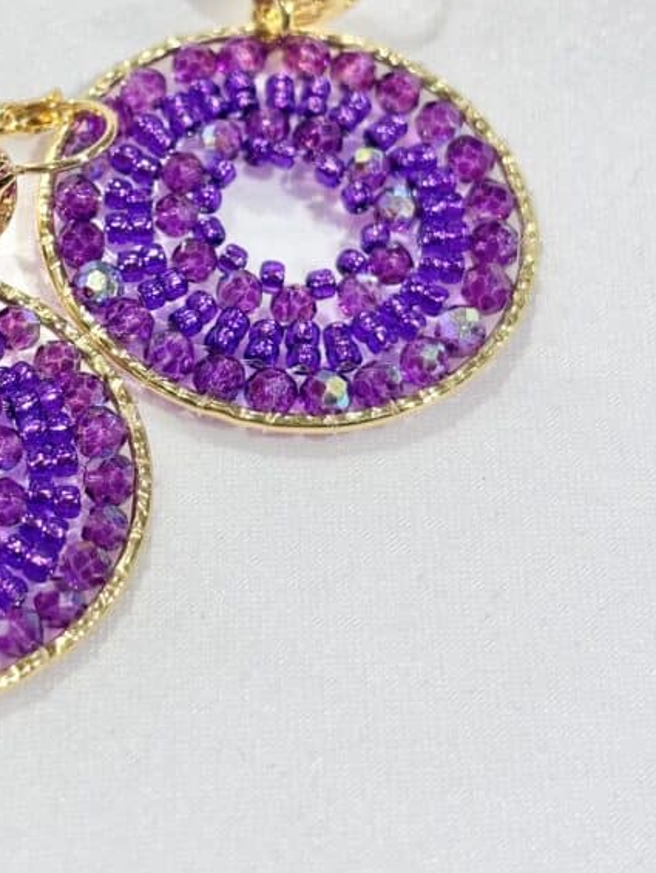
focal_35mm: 94
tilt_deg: -41.7
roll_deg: +5.1
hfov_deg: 15.6
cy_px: 282
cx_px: 90
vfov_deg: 20.8
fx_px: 2373
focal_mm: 5.96
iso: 32
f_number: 1.6
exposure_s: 1/179
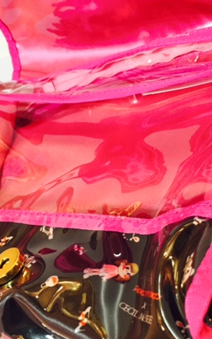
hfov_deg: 27.9
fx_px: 426
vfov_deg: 43.5
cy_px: 163
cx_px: 128
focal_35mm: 46
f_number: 2.2
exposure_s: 1/33
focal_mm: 4.15
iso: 160
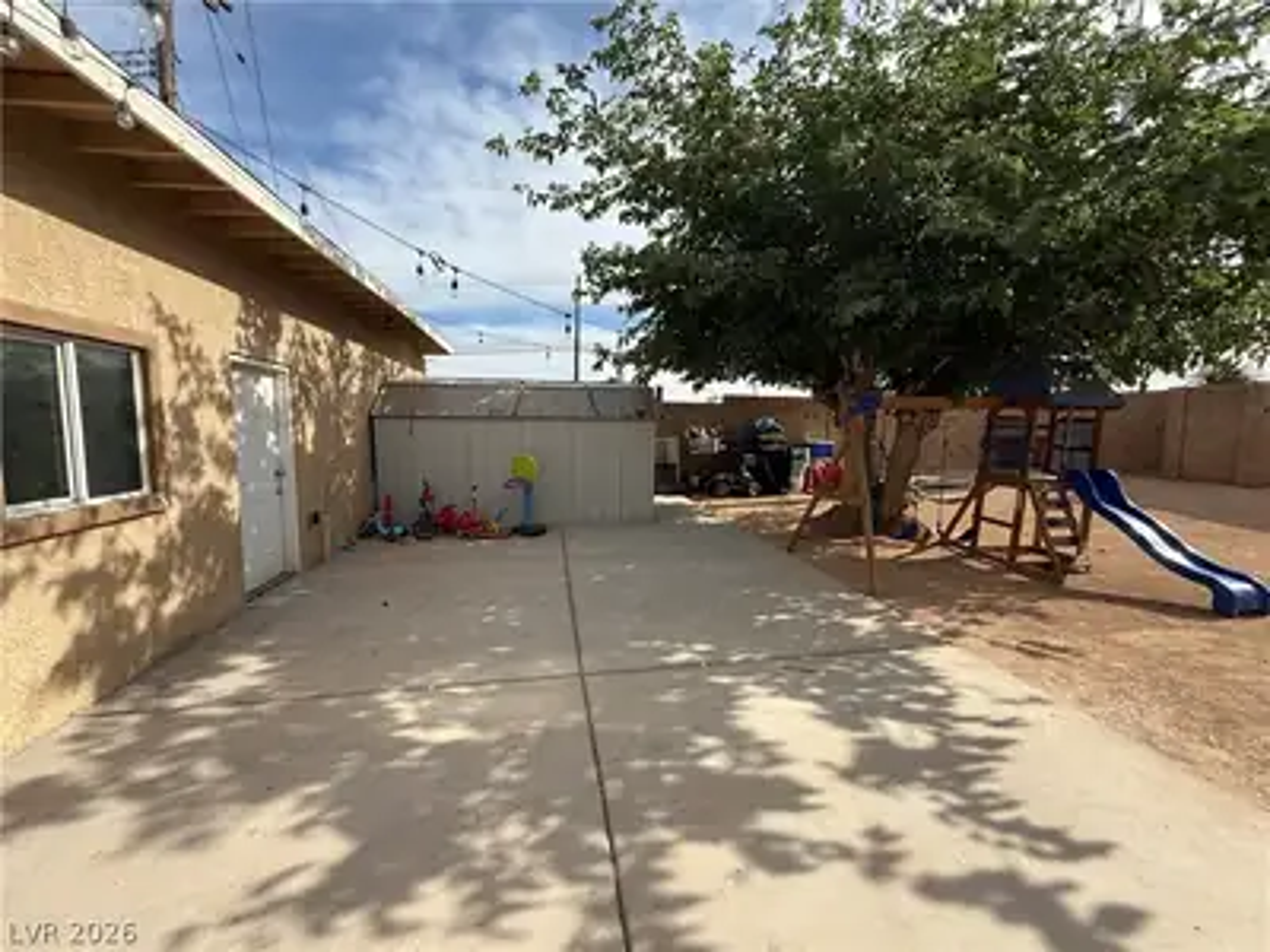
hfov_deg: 102.1
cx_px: 635
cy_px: 476
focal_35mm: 14
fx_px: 514
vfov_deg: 85.7
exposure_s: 1/1368
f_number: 2.2
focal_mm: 2.22
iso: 50
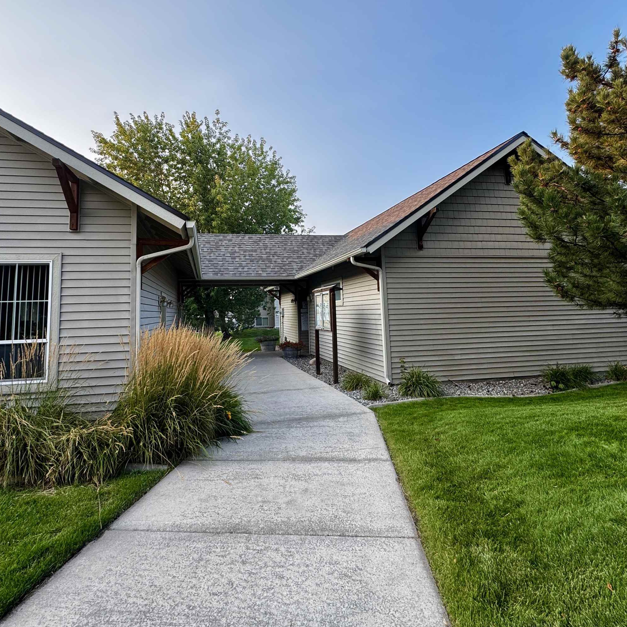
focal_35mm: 19
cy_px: 270
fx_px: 389
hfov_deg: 77.4
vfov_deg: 77.3
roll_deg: +1.5
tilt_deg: +7.3
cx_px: 277
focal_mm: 2.22
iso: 40
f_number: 2.2
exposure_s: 1/235
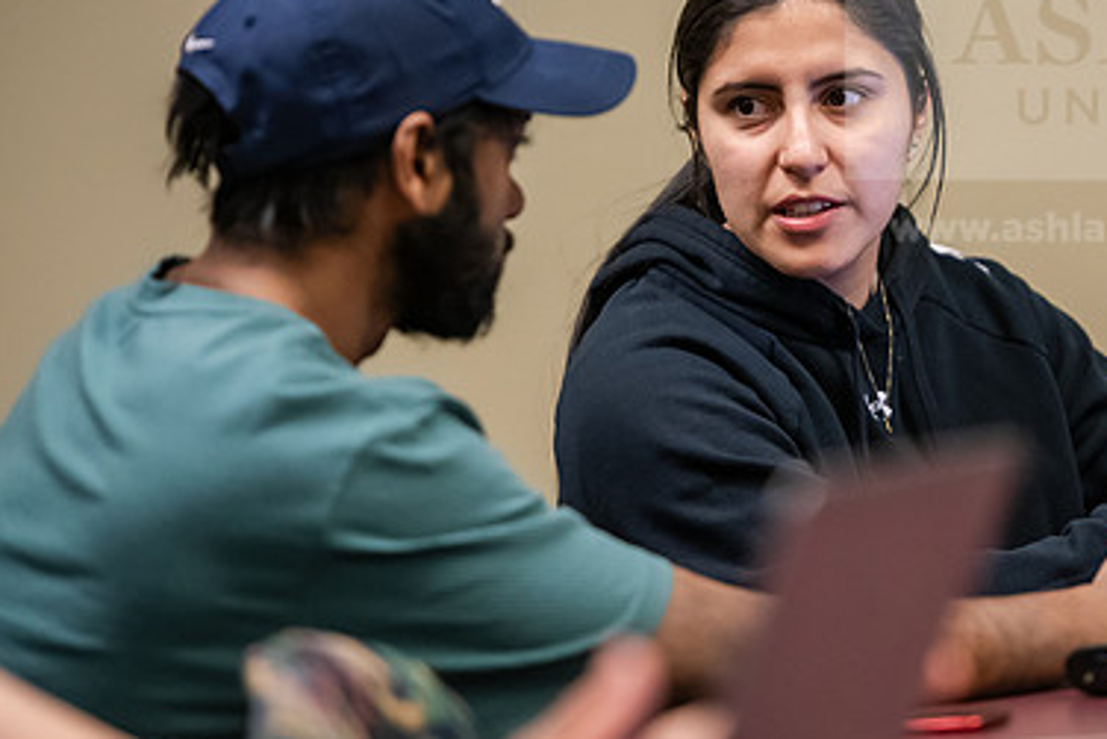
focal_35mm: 262
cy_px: 290
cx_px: 757
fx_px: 8059
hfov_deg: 7.9
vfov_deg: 5.2
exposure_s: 1/200
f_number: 2.8
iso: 2500
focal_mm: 170
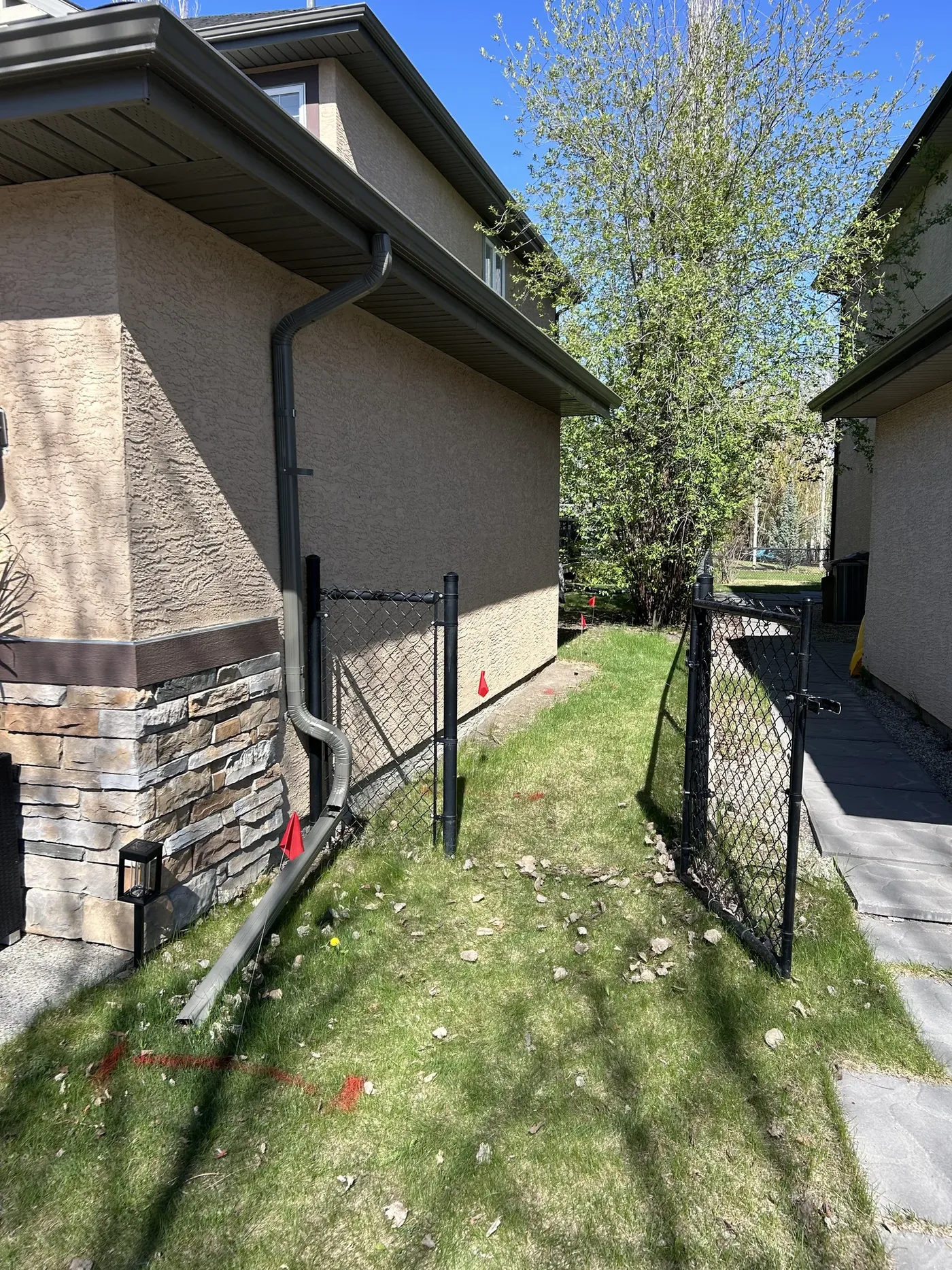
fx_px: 954
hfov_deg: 53.1
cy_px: 635
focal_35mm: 26
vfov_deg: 67.3
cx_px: 476
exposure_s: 1/1901
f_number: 1.5
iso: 50
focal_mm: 5.7
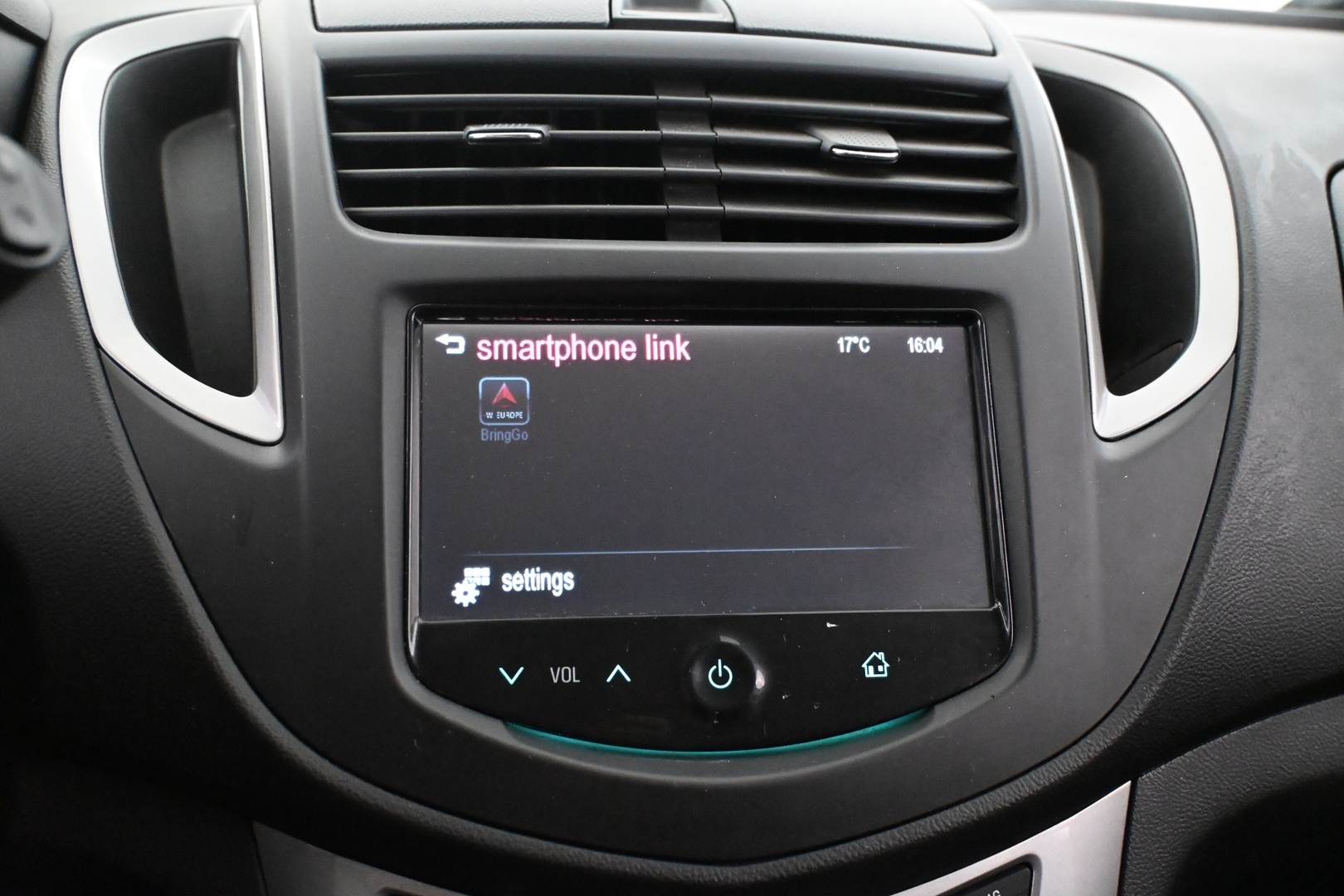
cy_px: 448
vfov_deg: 38.4
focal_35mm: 34
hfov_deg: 55.1
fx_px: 1288
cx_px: 672
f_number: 4.2
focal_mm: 23
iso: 9000
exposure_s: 1/40
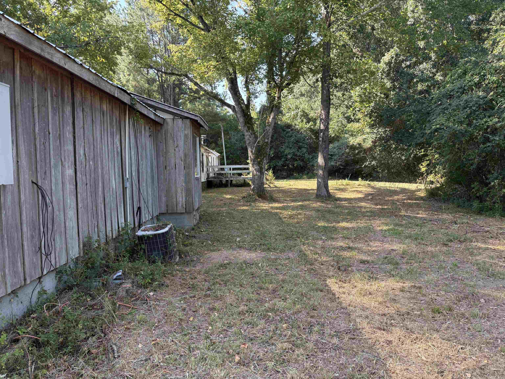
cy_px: 190
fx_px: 379
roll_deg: +2.8
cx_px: 252
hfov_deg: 67.3
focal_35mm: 26
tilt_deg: -2.0
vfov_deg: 53.1
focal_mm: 5.96
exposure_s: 1/359
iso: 64
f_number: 1.6
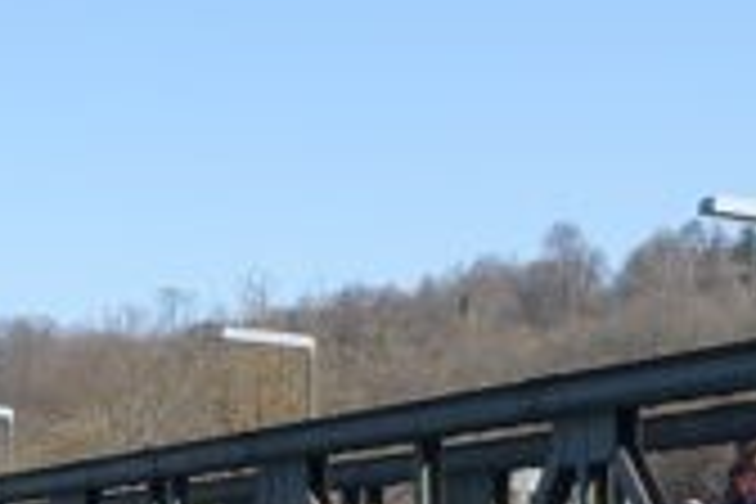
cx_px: -274
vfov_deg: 7.1
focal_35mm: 189
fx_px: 3969
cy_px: 765
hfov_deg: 10.6
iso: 125
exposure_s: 1/320
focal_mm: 12.06
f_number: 5.6
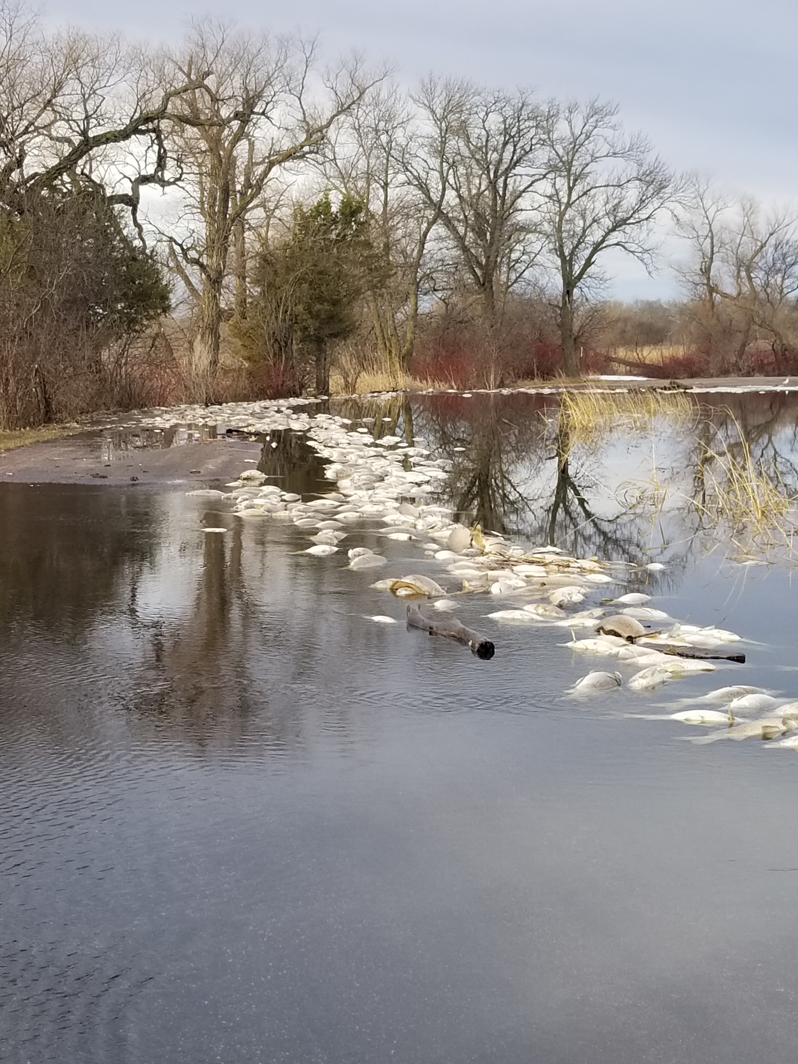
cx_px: 399
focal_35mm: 26
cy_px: 532
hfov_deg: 53.1
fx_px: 799
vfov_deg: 67.3
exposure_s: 1/383
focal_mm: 4.25
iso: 50
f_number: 1.7
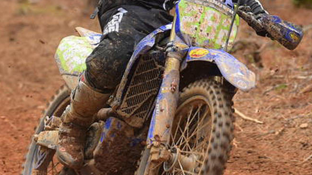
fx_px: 2457
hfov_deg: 7.3
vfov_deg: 4.1
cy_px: 66
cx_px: 166
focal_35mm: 297
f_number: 3.5
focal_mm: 116
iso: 1250
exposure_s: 1/800
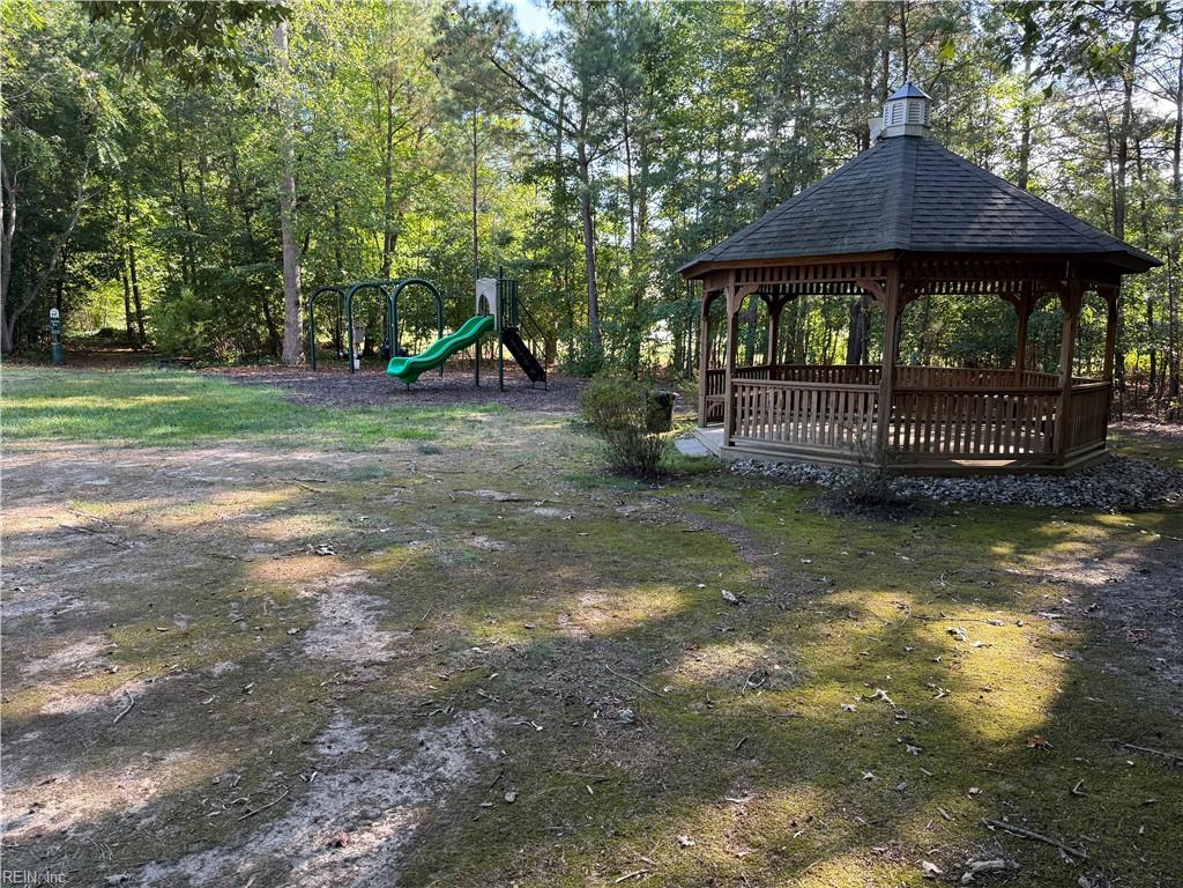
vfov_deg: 56.8
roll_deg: -0.5
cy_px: 444
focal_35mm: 24
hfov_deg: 71.6
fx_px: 820
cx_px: 592
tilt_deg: -7.8
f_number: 1.78
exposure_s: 1/240
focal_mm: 6.76
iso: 100
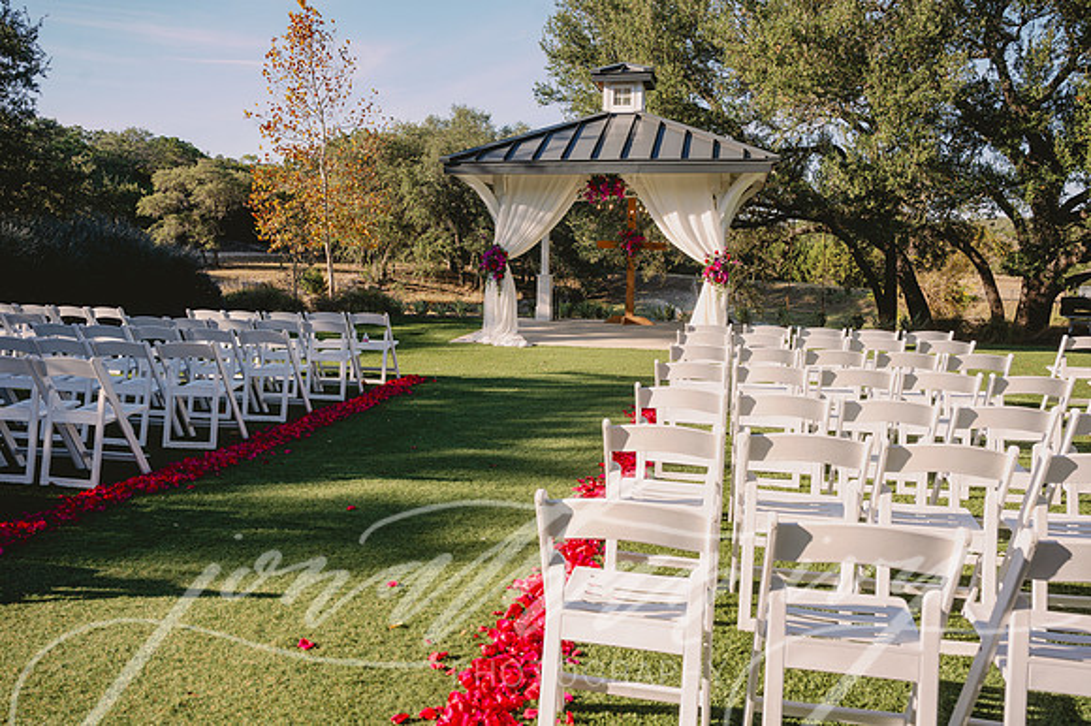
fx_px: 893
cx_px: 546
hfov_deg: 62.8
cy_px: 363
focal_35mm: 30
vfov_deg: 44.2
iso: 100
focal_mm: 29.5
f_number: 5
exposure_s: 1/400
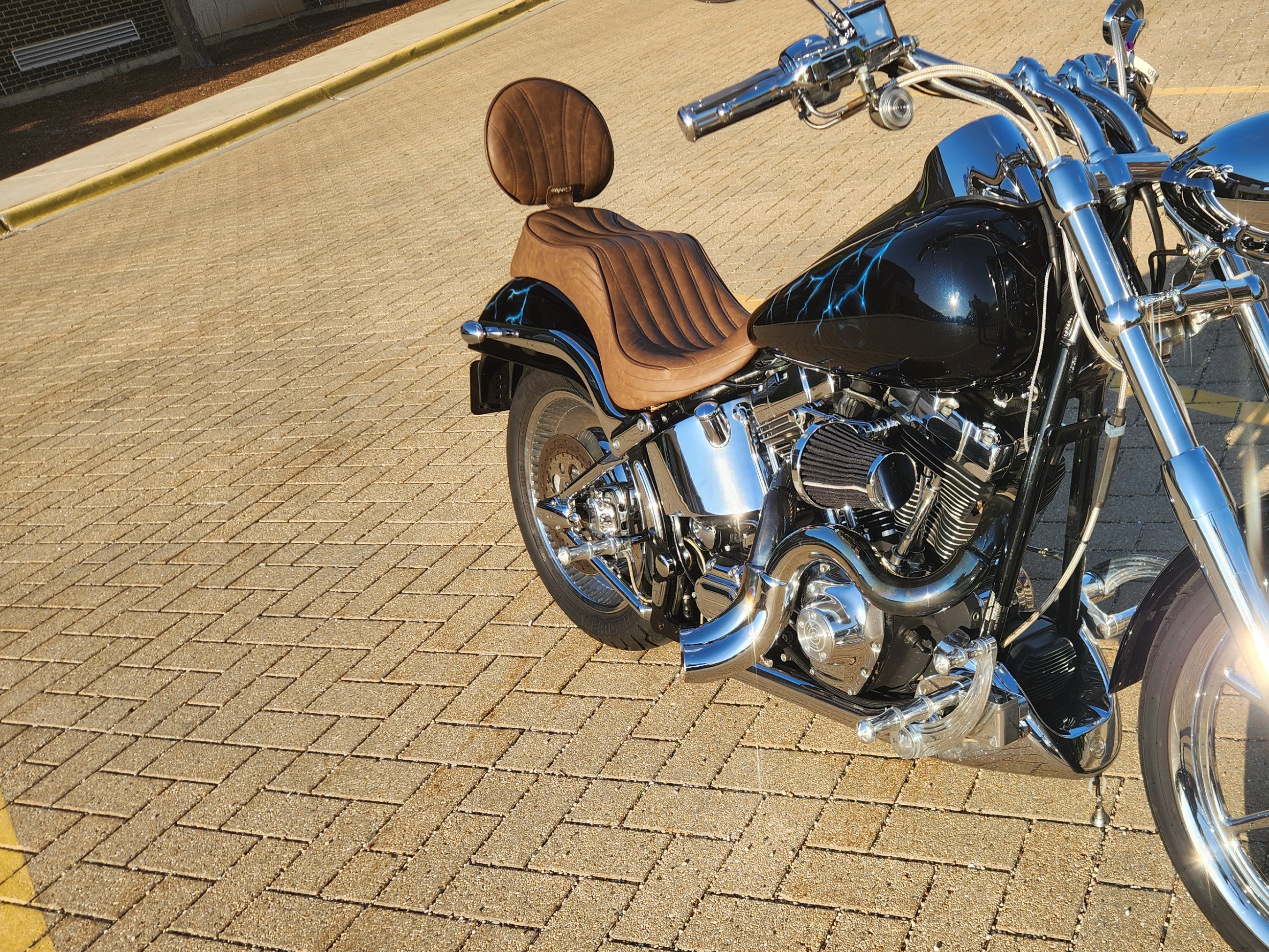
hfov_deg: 52.3
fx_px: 1246
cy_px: 641
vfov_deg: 41.2
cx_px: 901
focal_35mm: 34
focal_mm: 5.4
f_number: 1.8
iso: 20
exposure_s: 1/841
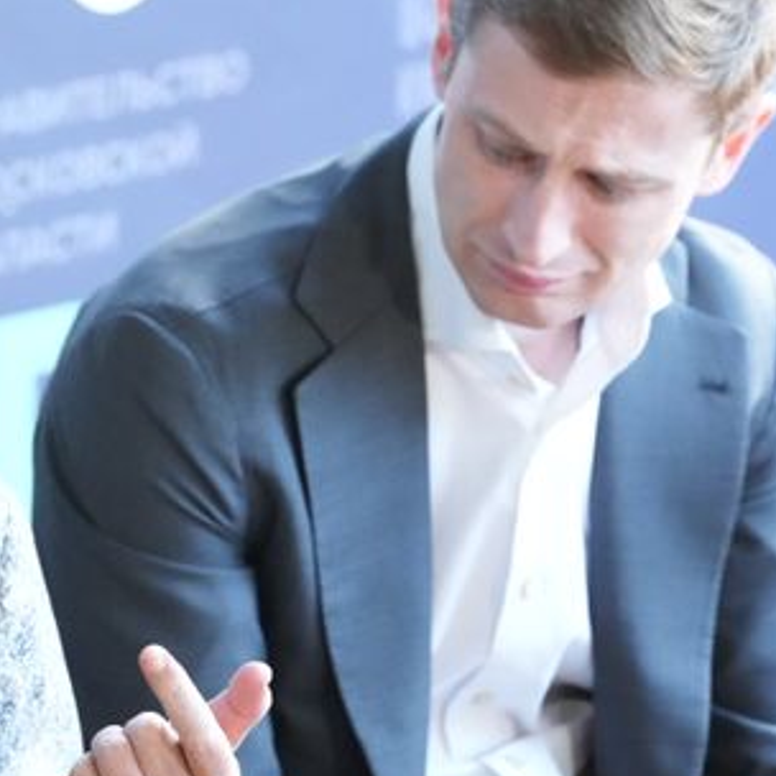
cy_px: 260
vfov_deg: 6.1
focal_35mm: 289
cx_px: -34
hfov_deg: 6.0
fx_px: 7330
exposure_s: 1/200
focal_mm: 148
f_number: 5.6
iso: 10000
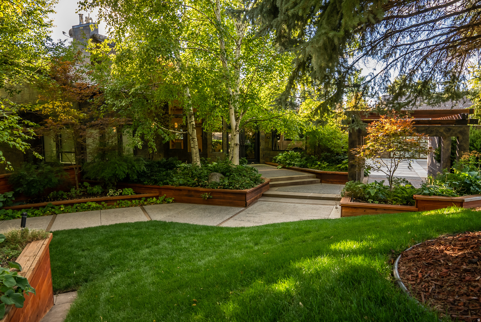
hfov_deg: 73.7
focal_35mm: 24
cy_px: 161
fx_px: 321
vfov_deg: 53.2
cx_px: 240
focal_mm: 24
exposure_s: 1/80
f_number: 7.1
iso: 320
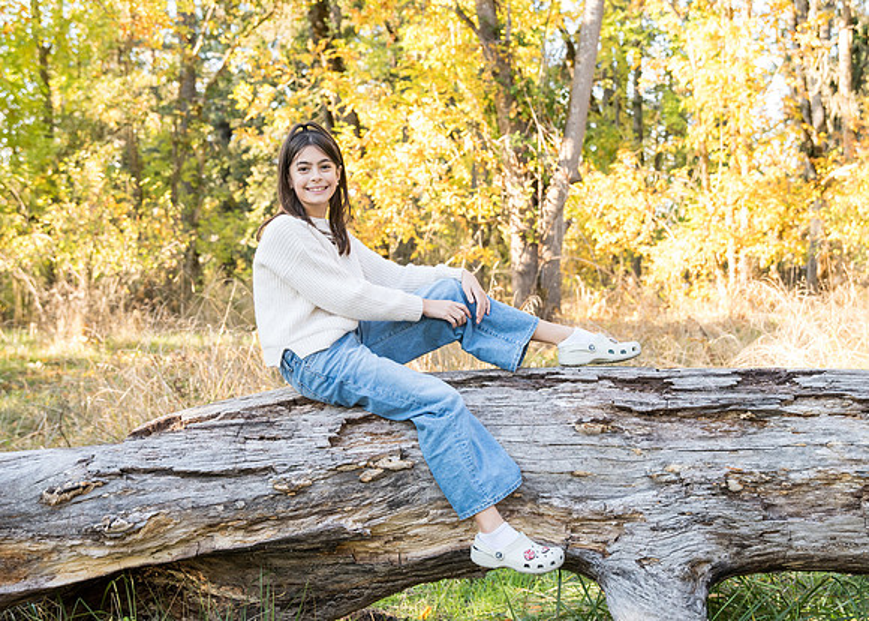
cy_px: 277
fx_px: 1369
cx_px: 436
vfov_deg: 25.5
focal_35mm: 55
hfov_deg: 35.2
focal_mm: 42
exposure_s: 1/320
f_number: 4
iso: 800
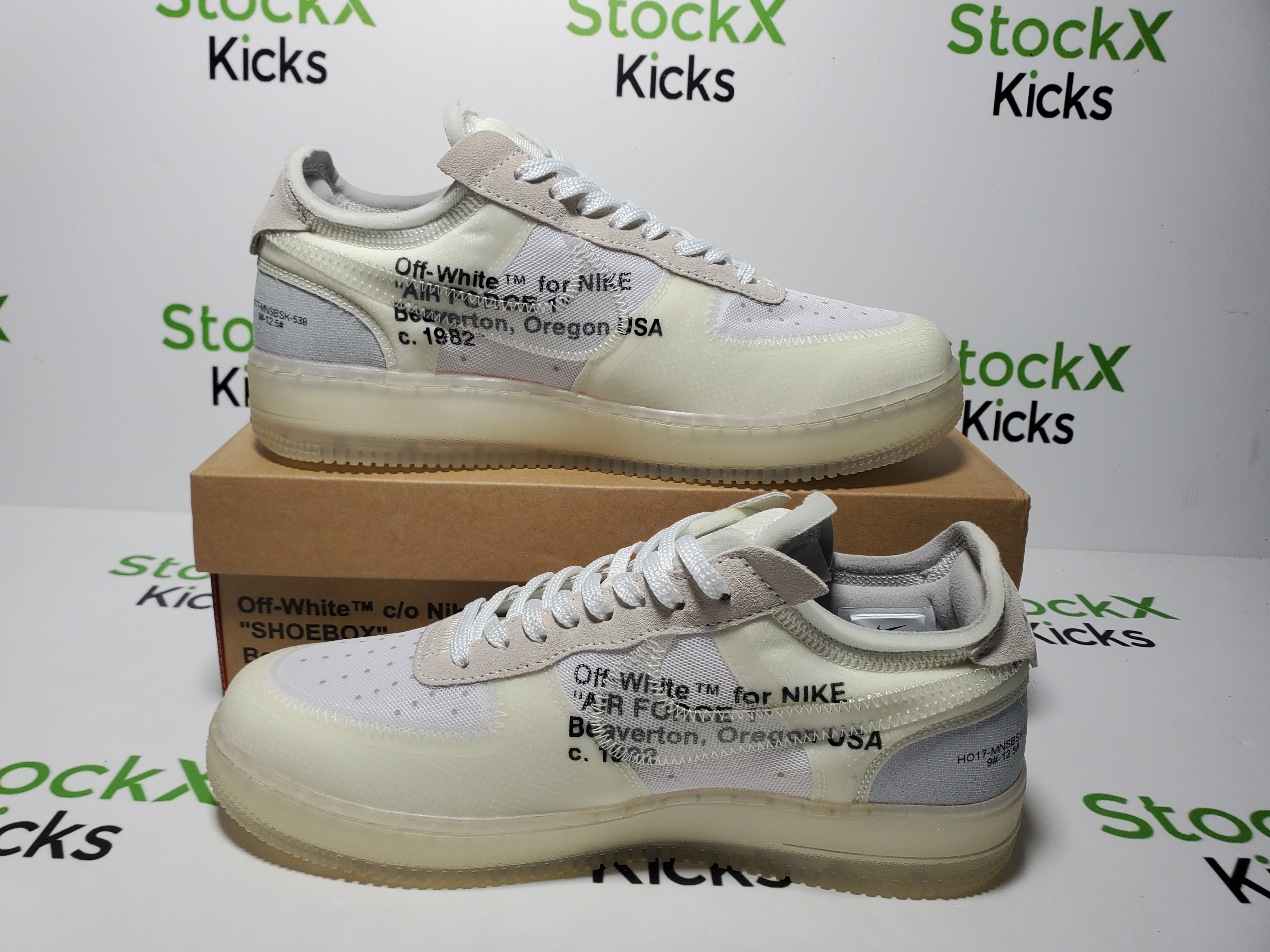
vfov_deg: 51.3
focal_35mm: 27
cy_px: 493
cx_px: 616
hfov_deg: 65.3
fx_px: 991
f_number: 2.4
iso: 50
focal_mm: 4.3
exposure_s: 1/260
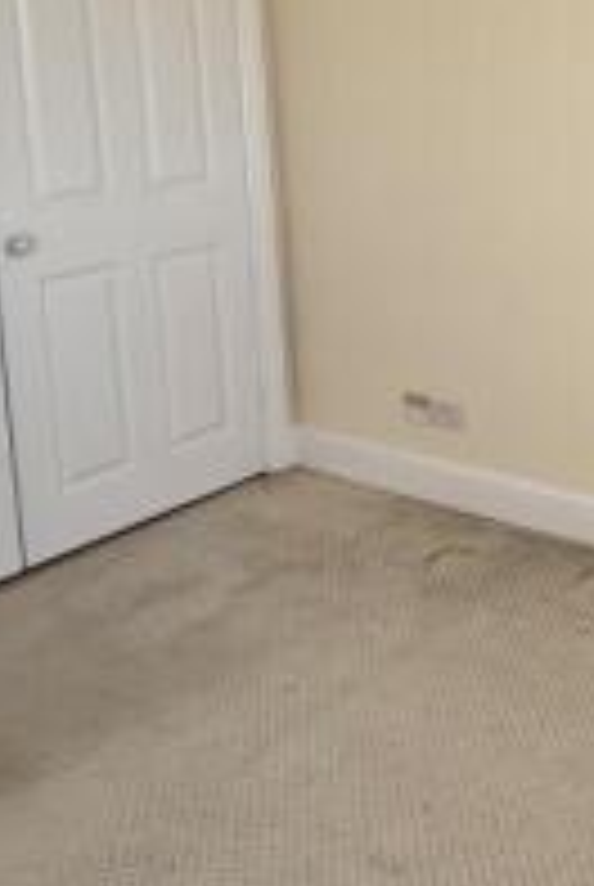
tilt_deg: -6.5
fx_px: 1060
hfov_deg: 27.9
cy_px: 182
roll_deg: +0.9
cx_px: 691
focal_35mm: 43
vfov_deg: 43.3
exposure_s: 1/200
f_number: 2.2
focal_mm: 2.22
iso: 50
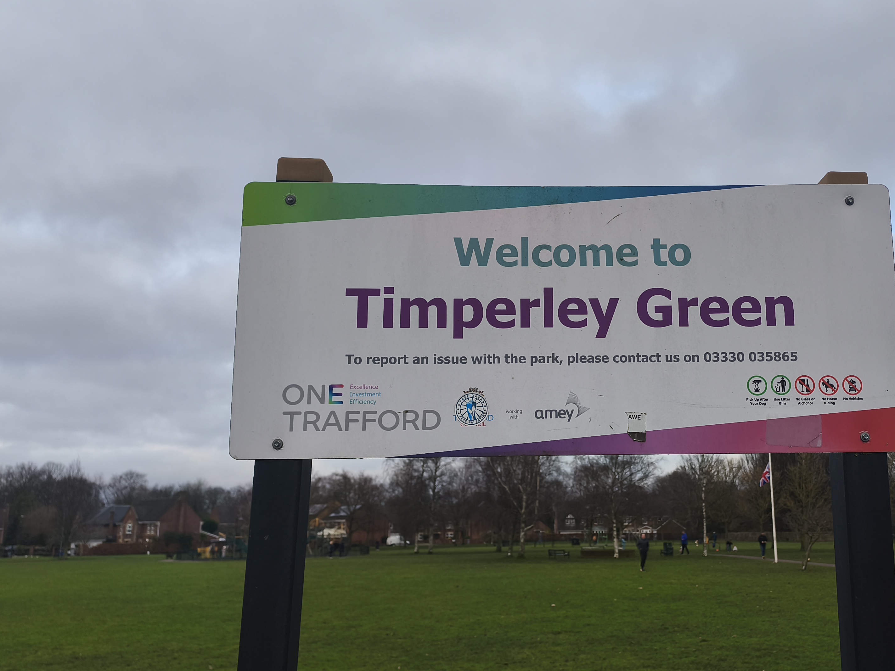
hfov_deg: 54.6
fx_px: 853
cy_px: 332
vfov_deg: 42.9
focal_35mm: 33
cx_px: 574
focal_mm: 6.14
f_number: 1.65
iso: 50
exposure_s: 1/184
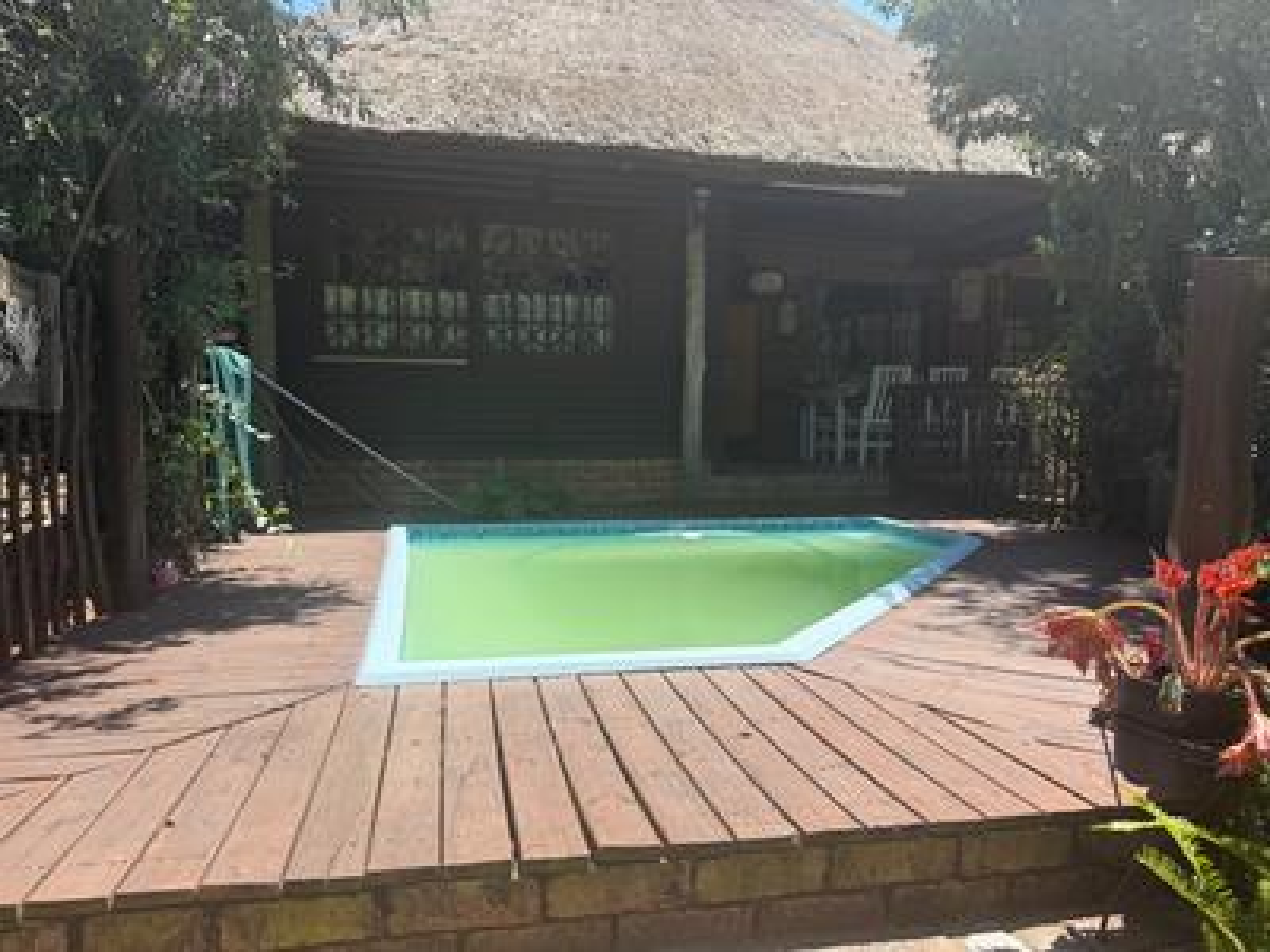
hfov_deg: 71.6
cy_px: 476
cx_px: 635
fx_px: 881
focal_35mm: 24
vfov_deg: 56.8
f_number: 1.78
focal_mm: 6.76
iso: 100
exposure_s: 1/2703
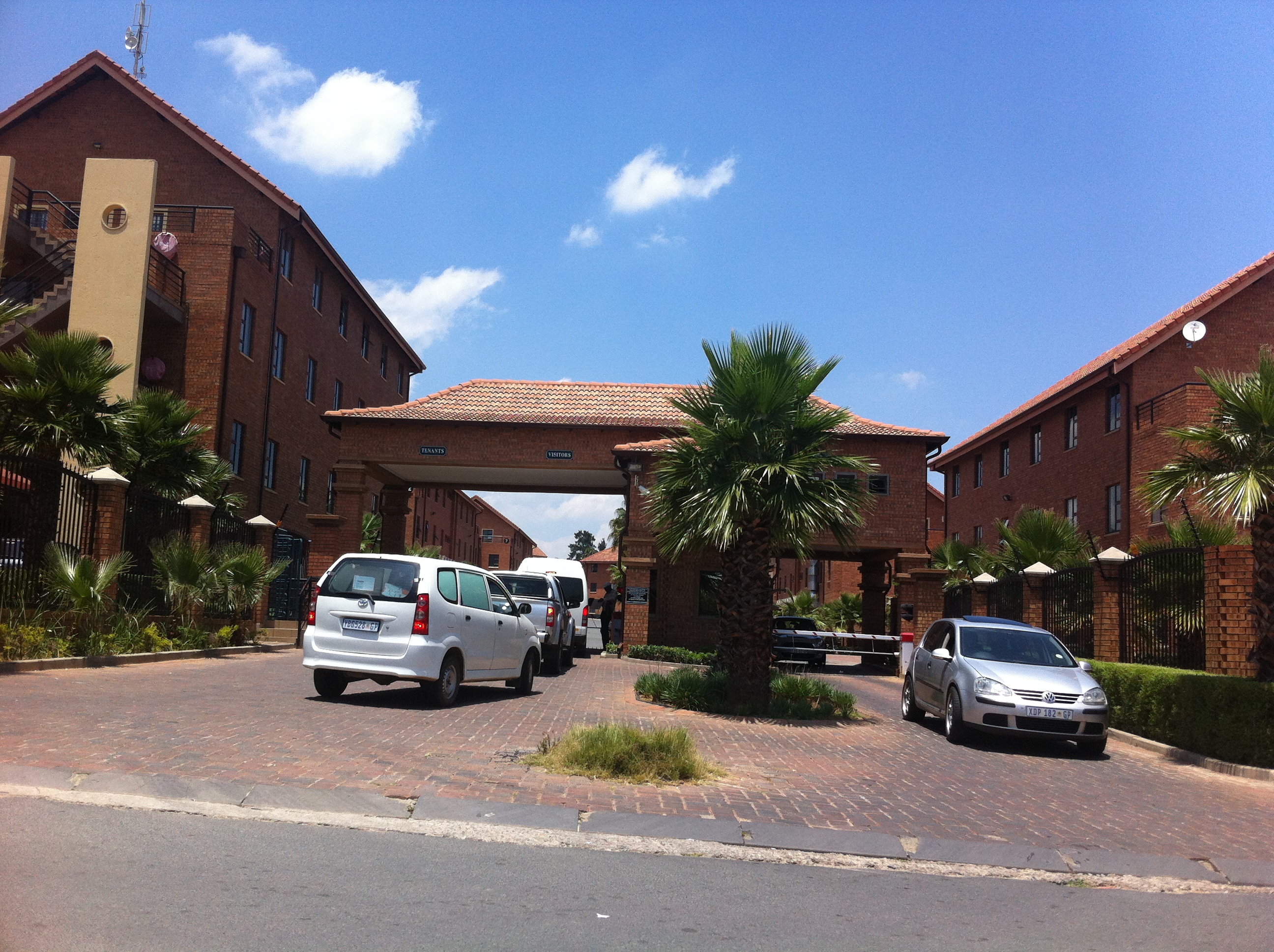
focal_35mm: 35
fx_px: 1286
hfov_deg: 52.7
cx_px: 637
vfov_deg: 40.6
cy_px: 476
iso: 80
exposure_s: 1/1371
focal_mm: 3.85
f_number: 2.8
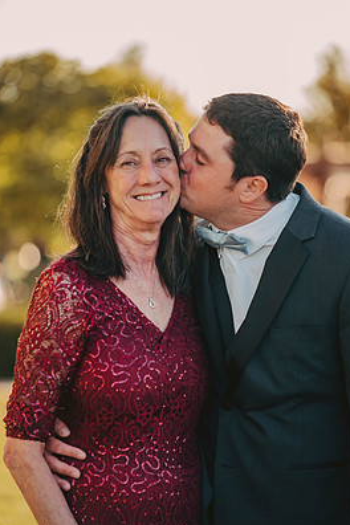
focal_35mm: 176
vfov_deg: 11.7
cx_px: 195
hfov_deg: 7.8
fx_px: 2566
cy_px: 288
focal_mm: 155
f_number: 2.8
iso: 800
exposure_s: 1/1250
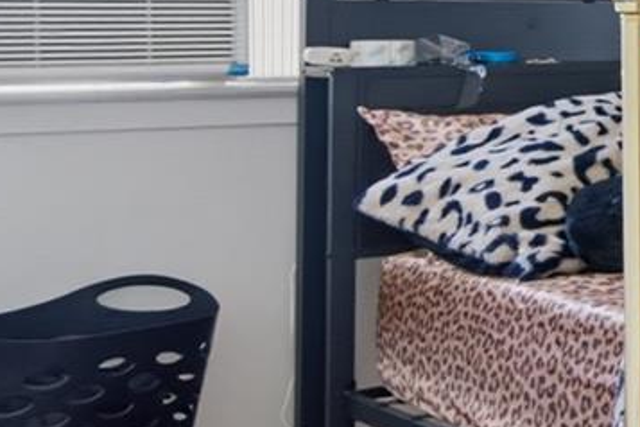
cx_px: 1527
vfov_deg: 15.7
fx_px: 1529
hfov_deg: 14.8
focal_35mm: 86
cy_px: 23
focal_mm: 15
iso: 400
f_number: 6.3
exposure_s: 1/3.33
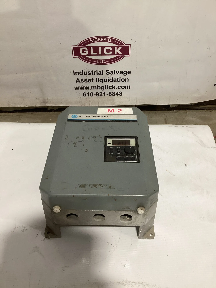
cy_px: 144
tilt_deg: -41.5
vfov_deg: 58.4
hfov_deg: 45.4
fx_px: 258
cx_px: 108
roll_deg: +2.2
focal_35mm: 31
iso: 200
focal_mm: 3.3
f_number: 2.4
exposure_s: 1/50
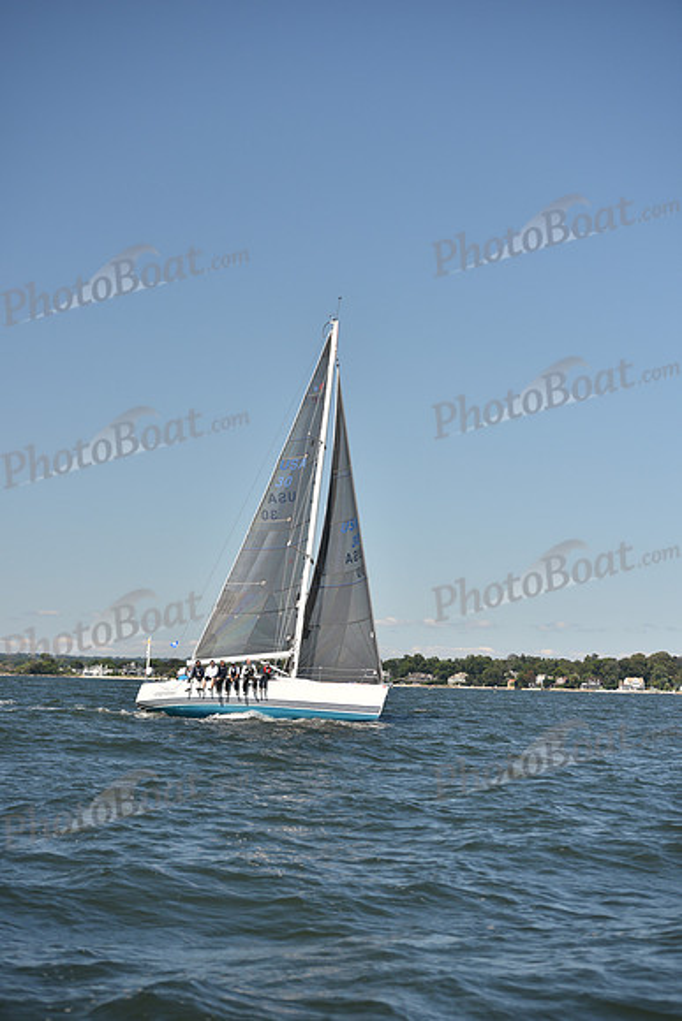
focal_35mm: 80
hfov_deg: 17.1
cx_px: 341
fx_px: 2272
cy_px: 510
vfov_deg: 25.4
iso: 250
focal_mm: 80
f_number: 4
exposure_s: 1/1250
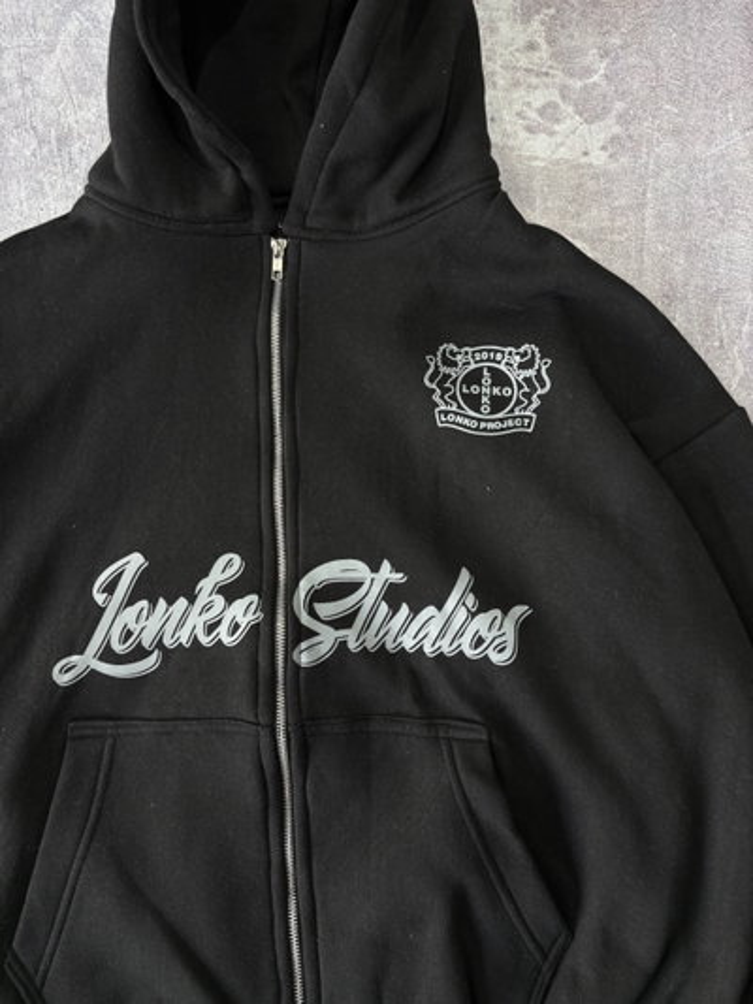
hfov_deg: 53.1
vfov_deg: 67.3
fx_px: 754
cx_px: 376
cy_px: 502
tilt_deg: -84.7
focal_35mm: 26
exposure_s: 1/50
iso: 80
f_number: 1.6
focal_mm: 5.96
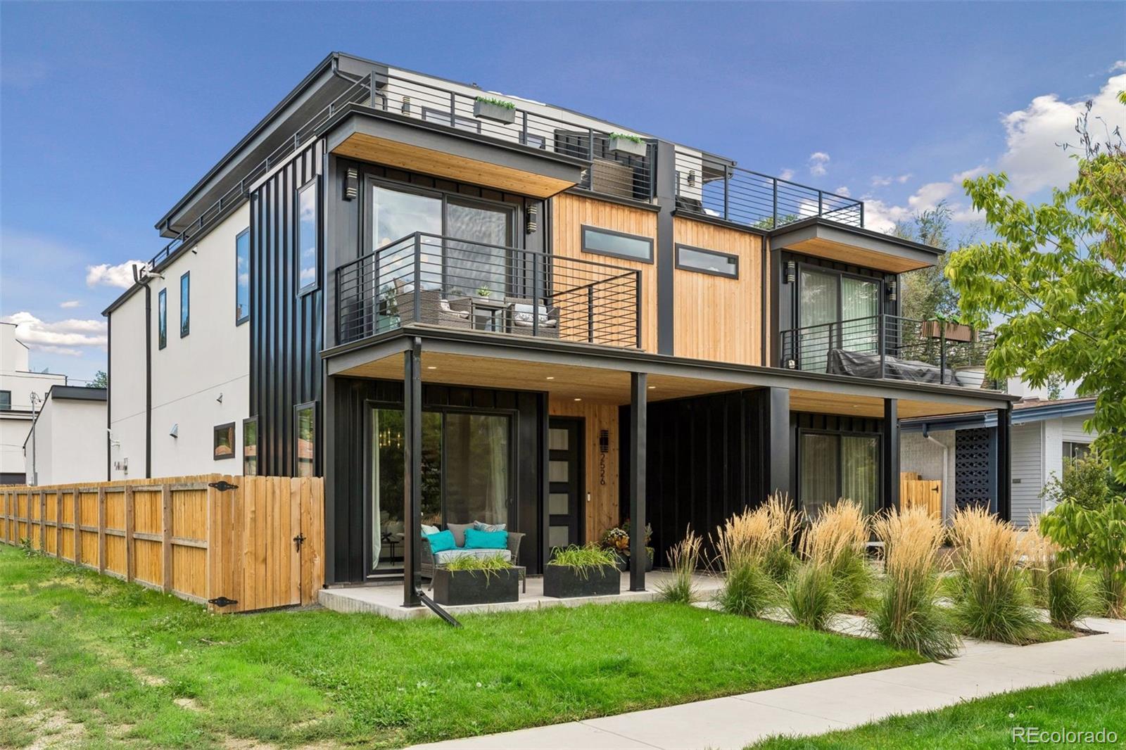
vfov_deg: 42.3
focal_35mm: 31
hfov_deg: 60.3
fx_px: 969
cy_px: 375
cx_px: 563
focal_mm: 31
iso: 400
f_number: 9
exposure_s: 1/500
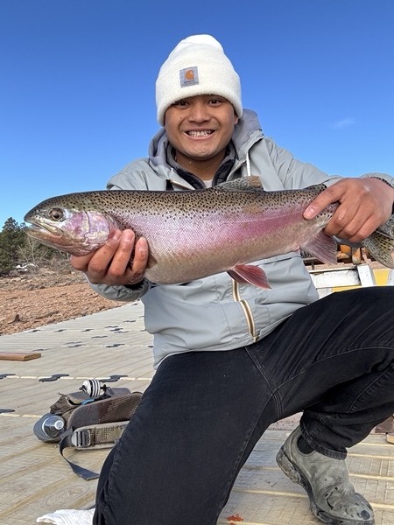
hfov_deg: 46.8
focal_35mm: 30
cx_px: 197
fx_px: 455
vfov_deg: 60.0
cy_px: 262
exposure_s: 1/483
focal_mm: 2.69
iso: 25
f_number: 1.9
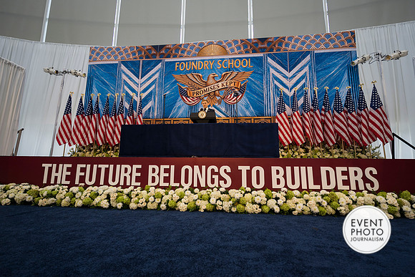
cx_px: 208
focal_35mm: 16
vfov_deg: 73.8
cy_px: 138
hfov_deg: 96.7
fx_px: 184
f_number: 4
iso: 250
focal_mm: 16
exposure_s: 1/200
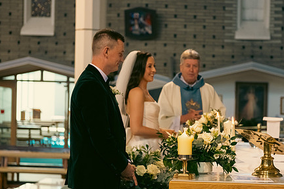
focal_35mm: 94
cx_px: 169
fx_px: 741
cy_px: 96
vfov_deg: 14.6
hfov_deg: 21.7
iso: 1000
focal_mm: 70
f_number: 3.5
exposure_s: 1/160
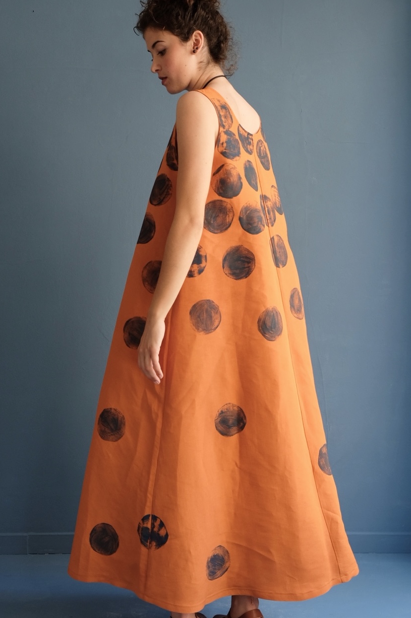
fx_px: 703
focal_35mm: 41
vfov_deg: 47.4
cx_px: 213
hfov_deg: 32.6
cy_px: 303
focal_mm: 20.5
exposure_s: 1/90
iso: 400
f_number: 4
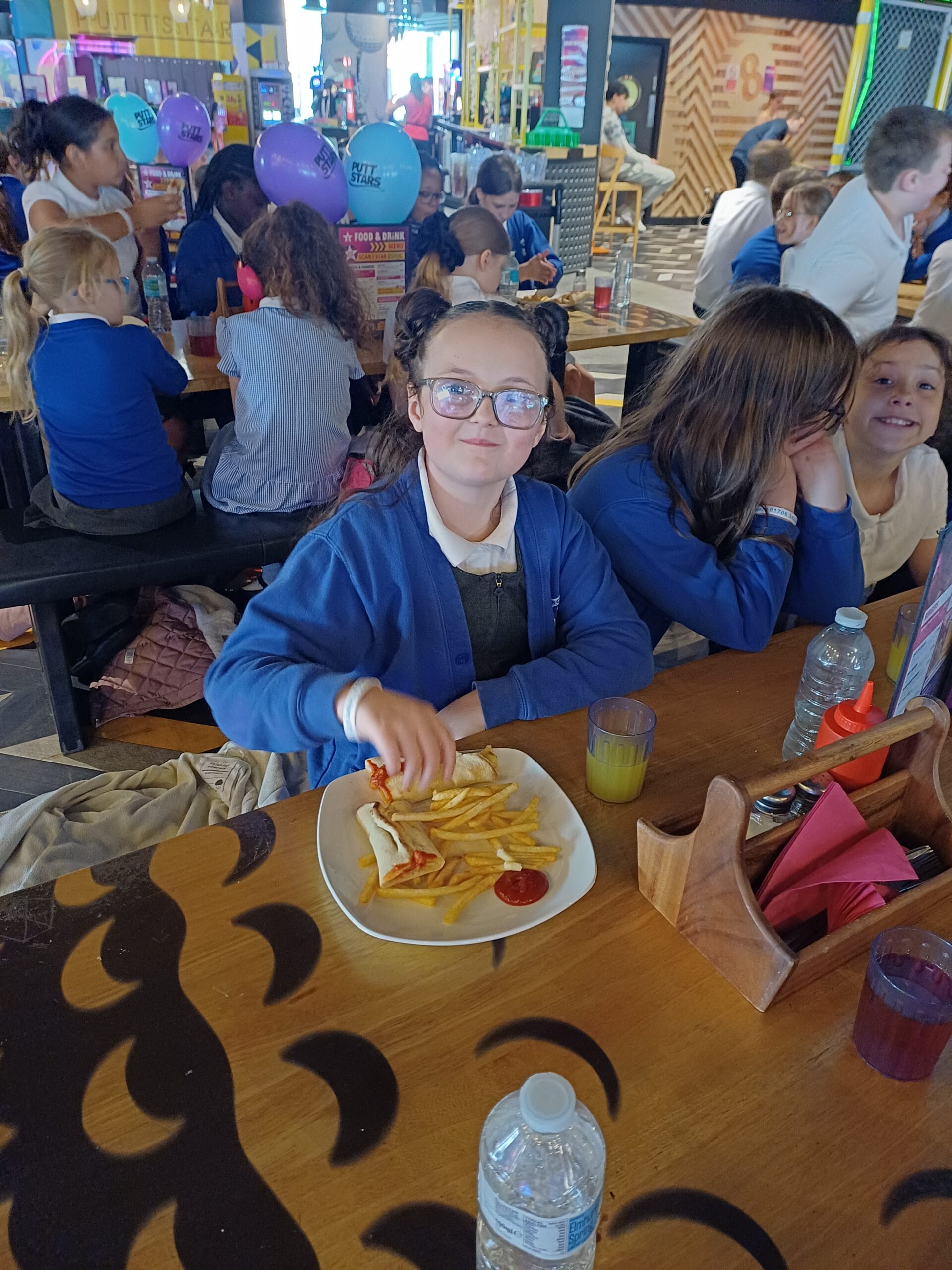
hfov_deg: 54.9
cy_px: 635
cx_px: 476
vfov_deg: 69.4
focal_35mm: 25
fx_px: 917
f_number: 1.8
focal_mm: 4.65
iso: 640
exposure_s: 1/20
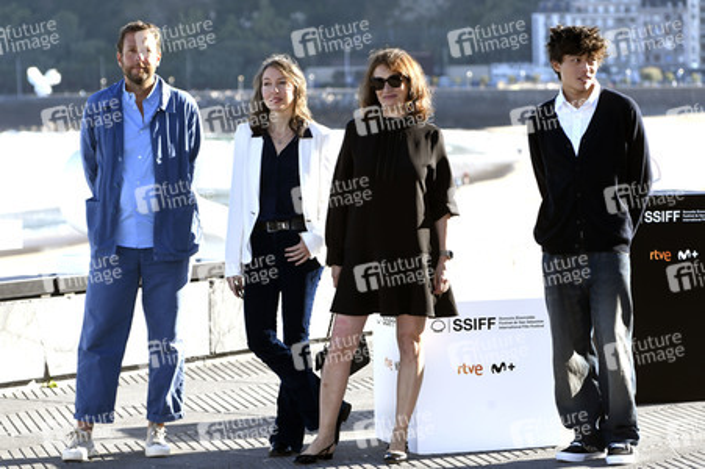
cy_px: 234
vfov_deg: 9.8
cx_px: 352
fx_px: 2740
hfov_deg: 14.7
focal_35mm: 140
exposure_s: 1/800
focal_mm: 140
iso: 640
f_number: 5.6
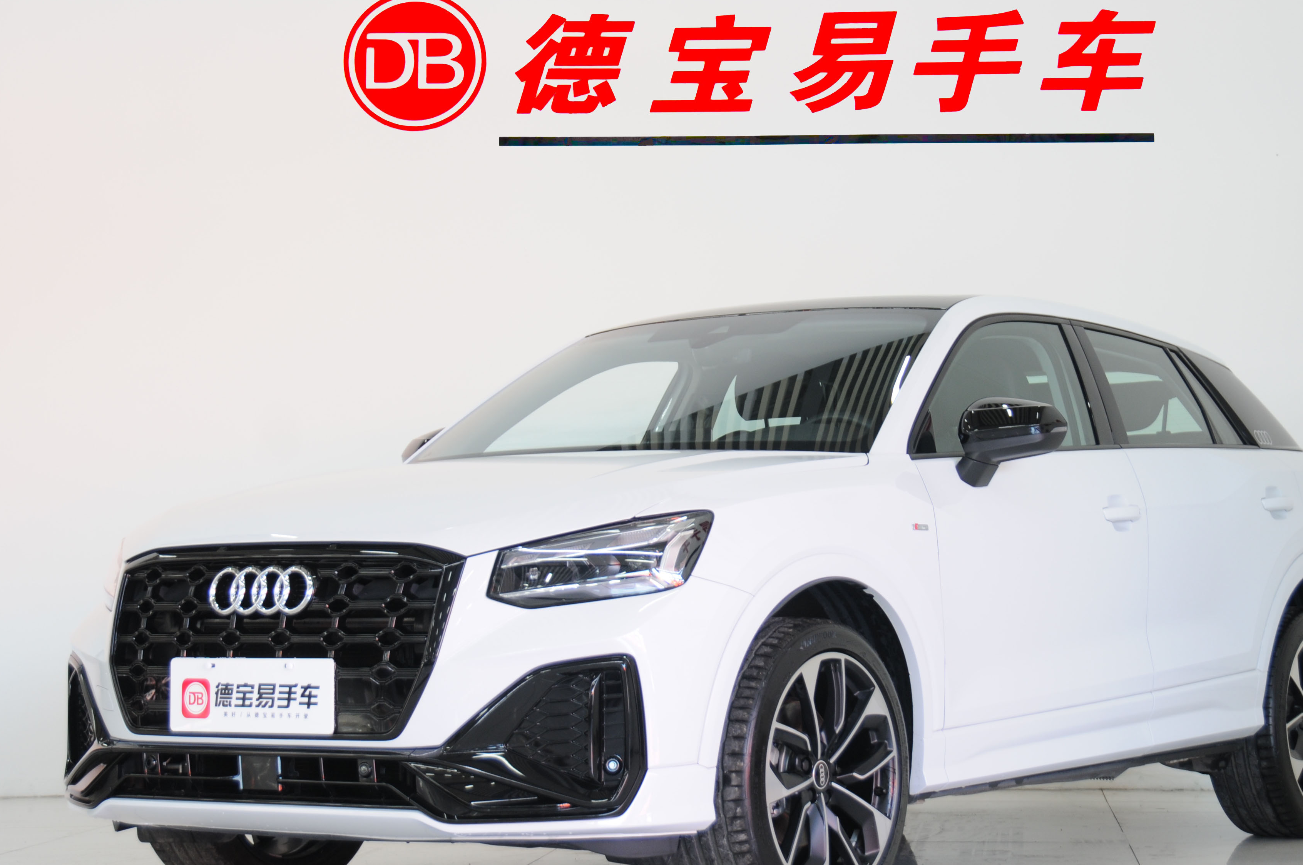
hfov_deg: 26.7
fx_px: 2747
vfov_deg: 17.9
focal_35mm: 76
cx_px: 737
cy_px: 466
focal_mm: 40
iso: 200
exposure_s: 1/10
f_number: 4.8
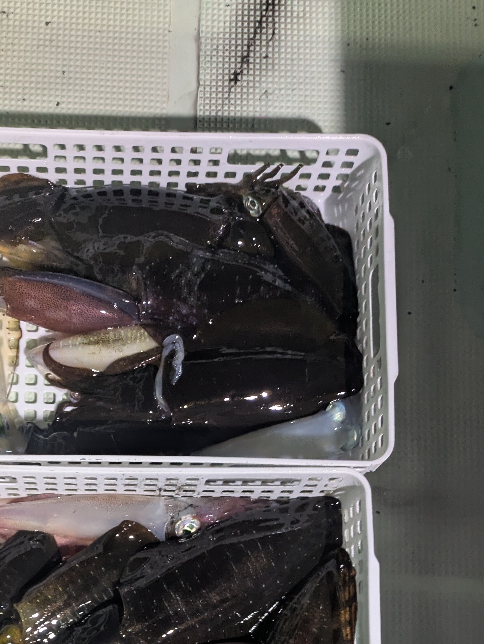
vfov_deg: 33.1
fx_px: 987
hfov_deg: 27.3
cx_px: 148
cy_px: 646
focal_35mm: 53
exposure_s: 1/40
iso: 250
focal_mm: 5.43
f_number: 1.89
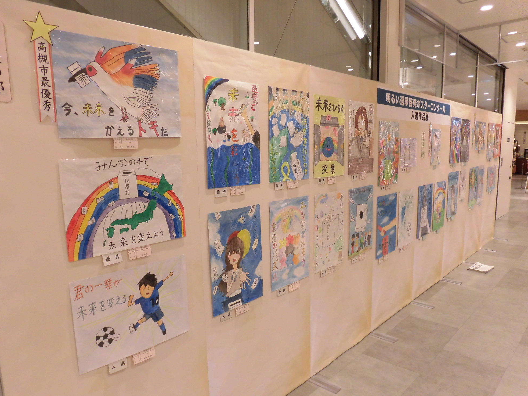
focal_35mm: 25
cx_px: 256
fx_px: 381
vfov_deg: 54.9
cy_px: 203
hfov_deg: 69.4
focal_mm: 4.3
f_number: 3.1
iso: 160
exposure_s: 1/60
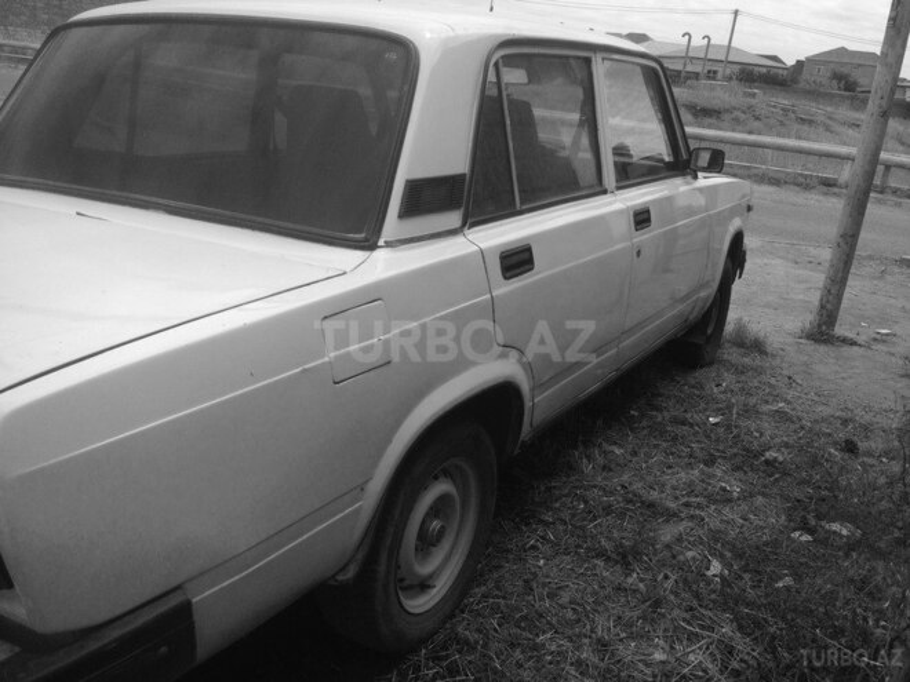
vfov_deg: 42.9
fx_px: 868
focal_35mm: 33
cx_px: 455
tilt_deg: -15.2
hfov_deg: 55.4
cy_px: 341
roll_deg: -6.9
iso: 50
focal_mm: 4.12
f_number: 2.4
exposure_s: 1/2088
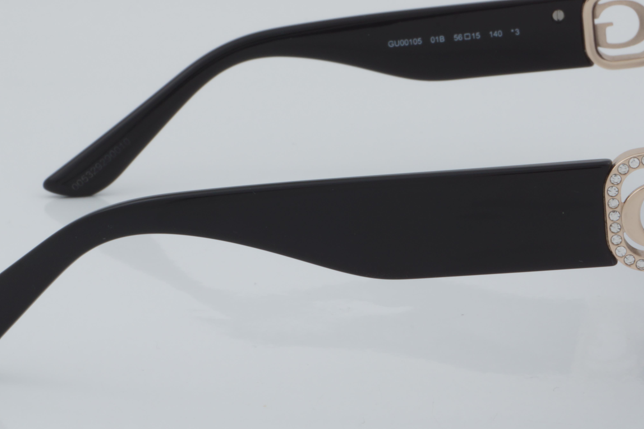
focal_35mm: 123
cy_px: 213
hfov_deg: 16.7
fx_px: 2196
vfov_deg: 11.2
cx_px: 355
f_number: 32
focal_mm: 55
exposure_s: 1/4
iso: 100
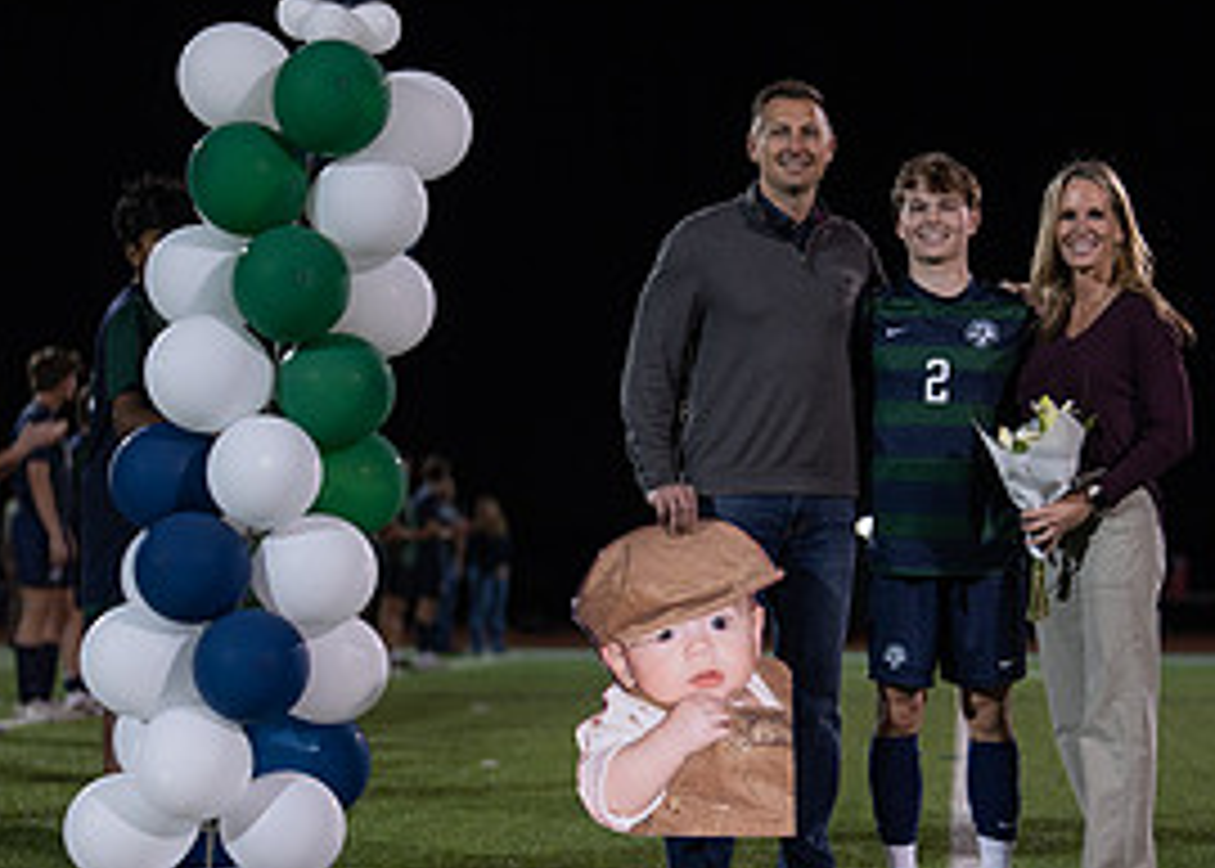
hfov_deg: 17.3
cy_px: 587
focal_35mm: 115
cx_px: 948
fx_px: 3969
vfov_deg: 12.5
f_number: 1.2
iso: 250
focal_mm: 50
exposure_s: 1/640
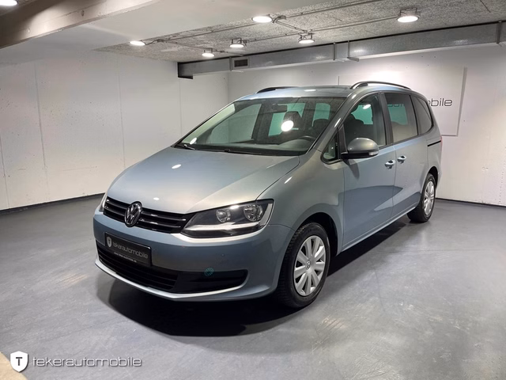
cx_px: 253
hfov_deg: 69.4
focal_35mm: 25
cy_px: 190
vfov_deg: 54.9
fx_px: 365
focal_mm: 5.1
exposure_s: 1/100
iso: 125
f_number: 1.6
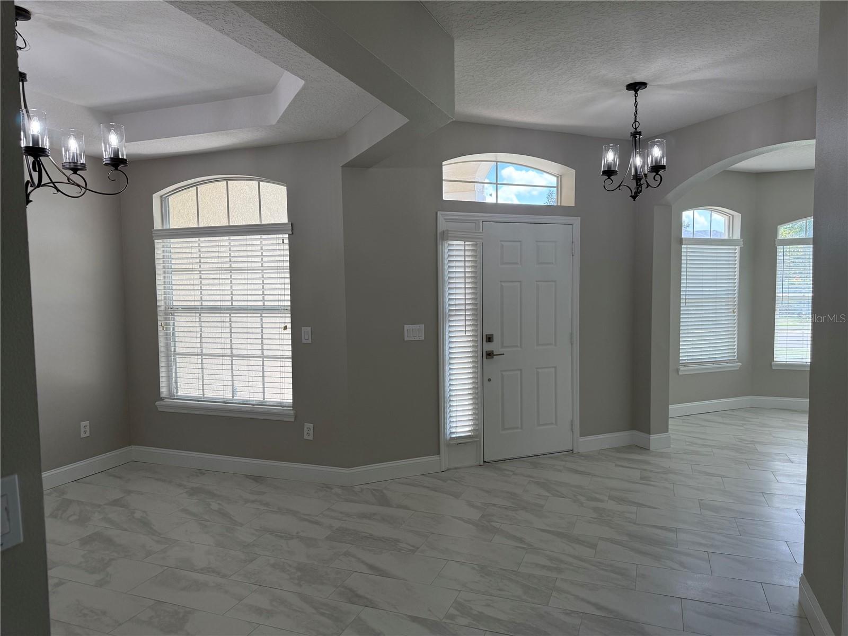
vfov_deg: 56.8
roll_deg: +1.1
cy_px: 318
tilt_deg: -3.4
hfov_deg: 71.6
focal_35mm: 24
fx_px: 588
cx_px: 424
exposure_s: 1/383
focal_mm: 6.76
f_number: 1.78
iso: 100
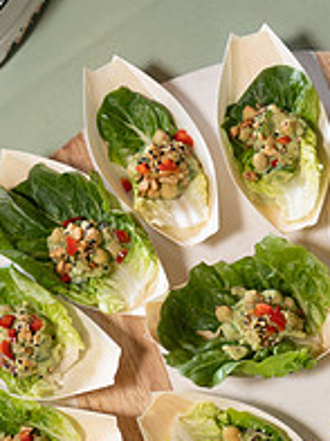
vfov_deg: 22.0
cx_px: 339
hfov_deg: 16.8
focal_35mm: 86
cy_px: 435
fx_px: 1093
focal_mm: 27
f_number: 4
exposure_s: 1/80
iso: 1250
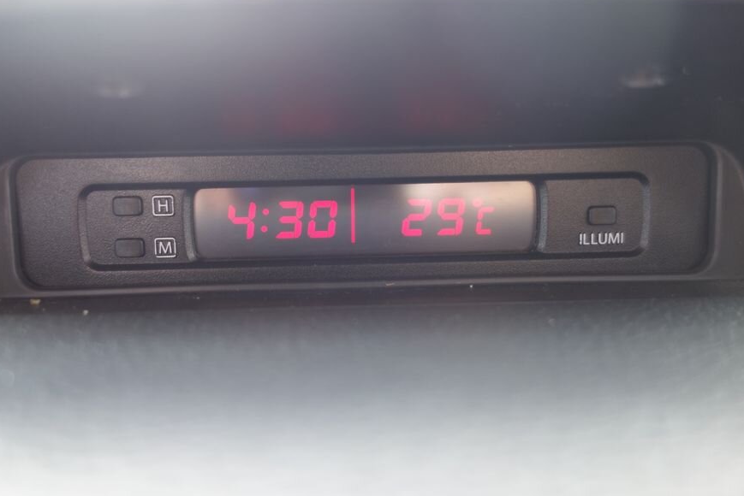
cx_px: 337
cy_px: 242
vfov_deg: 40.0
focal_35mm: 33
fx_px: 682
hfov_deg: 57.1
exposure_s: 1/100
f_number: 1.8
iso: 125
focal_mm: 10.4
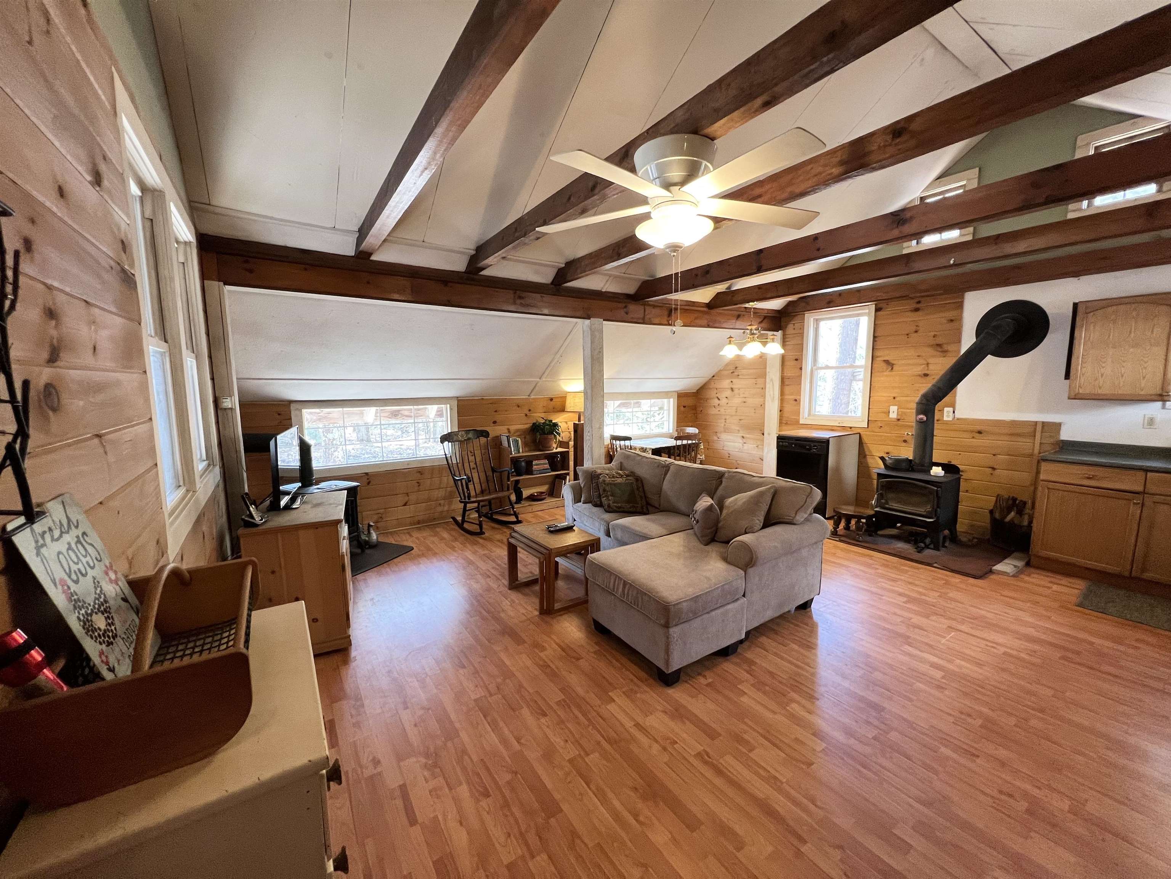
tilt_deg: -6.6
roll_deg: +0.1
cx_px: 586
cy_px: 440
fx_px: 440
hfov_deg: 106.2
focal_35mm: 13
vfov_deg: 89.9
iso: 200
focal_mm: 1.57
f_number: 1.8
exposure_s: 1/60
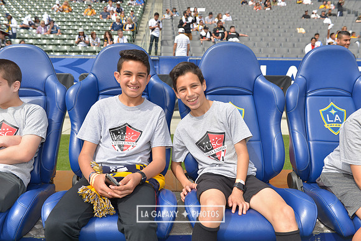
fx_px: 321
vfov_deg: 41.1
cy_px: 120
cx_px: 180
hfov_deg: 58.7
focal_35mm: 32
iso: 200
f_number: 5
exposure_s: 1/800
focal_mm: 32
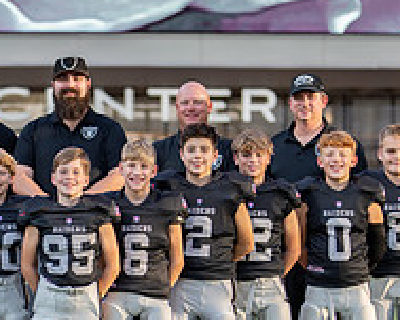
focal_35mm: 189
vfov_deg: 8.1
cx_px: 67
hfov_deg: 10.2
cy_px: 296
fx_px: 2236
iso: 100
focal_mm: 50
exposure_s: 1/2000
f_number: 1.2
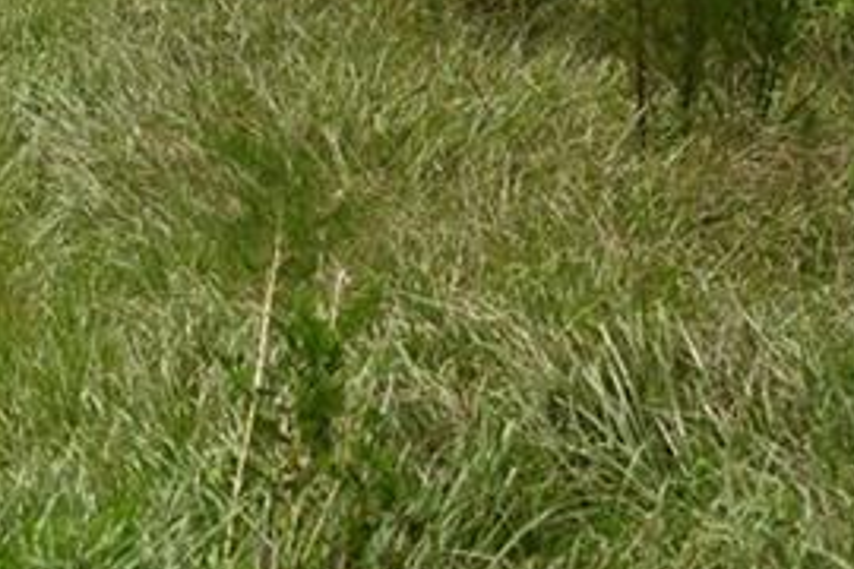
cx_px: -519
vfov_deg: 6.2
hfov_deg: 9.2
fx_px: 5124
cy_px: -479
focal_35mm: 216
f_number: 7.1
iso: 100
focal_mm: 57
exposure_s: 1/400
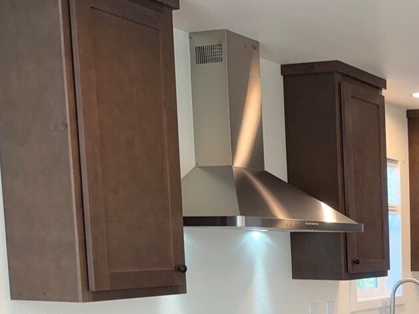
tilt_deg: -8.1
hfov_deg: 27.7
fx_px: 738
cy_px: 337
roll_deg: -0.2
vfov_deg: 22.8
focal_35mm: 61
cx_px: 505
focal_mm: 6.76
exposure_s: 1/120
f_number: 1.78
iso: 80
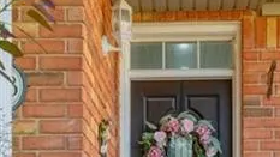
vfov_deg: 16.2
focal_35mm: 69
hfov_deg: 30.5
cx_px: 169
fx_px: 512
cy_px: 223
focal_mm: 10
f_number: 9
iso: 250
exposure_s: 1/25
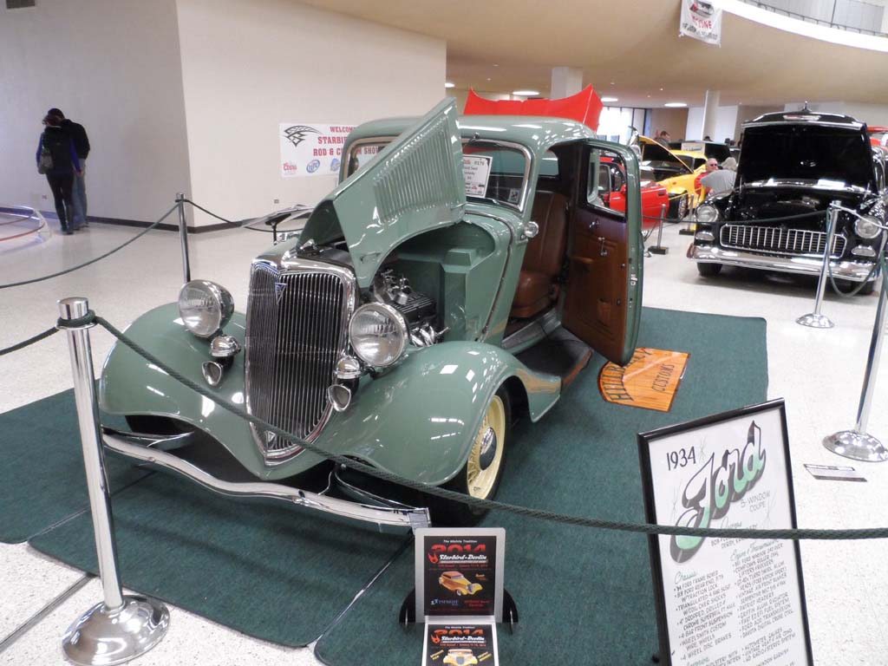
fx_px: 616
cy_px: 333
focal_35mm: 24
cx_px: 444
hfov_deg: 71.6
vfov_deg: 56.8
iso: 240
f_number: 3.2
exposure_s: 1/30
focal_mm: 4
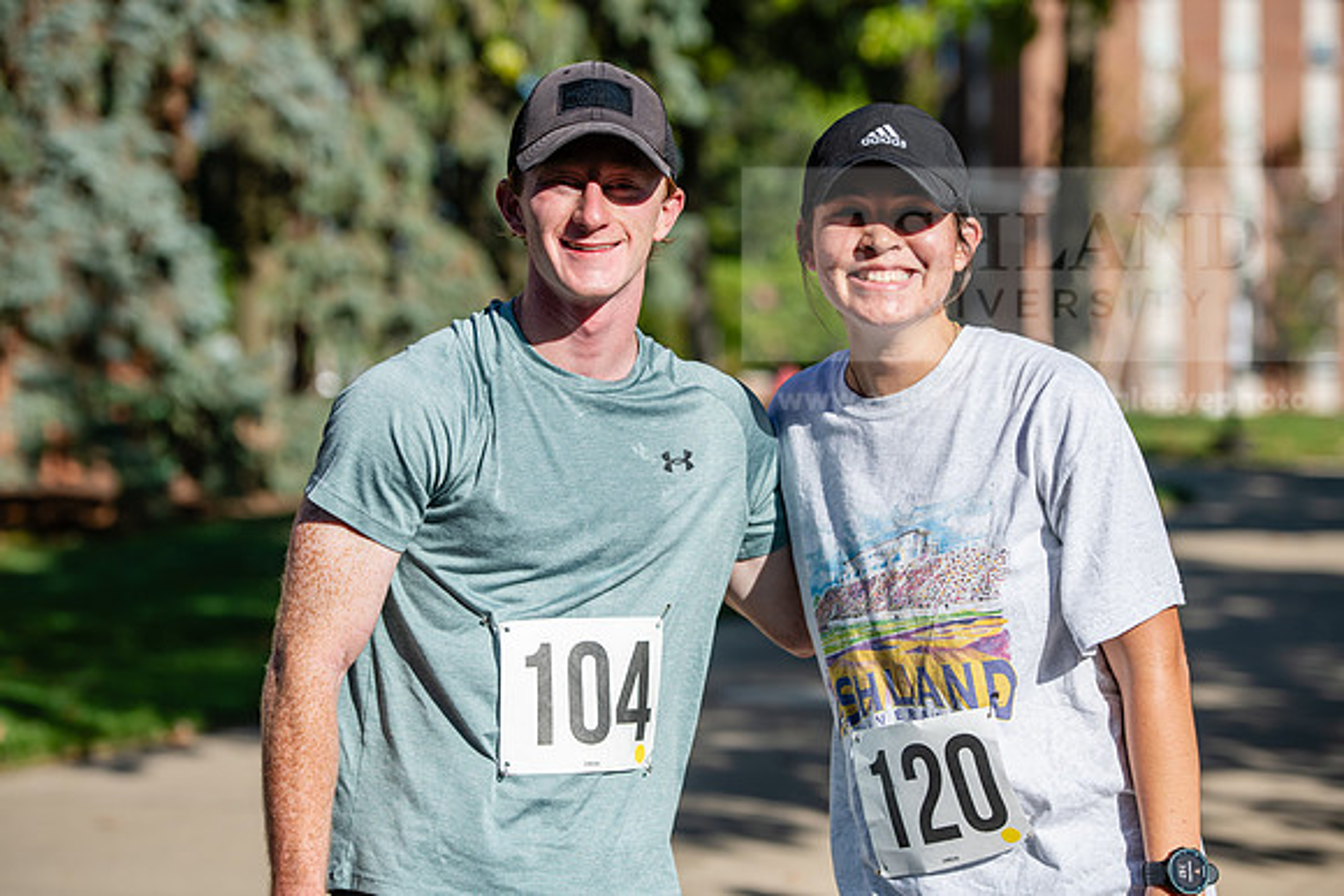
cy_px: 448
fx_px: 3659
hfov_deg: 20.8
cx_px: 672
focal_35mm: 98
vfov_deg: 14.0
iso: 125
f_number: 3.5
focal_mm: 98
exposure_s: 1/1600
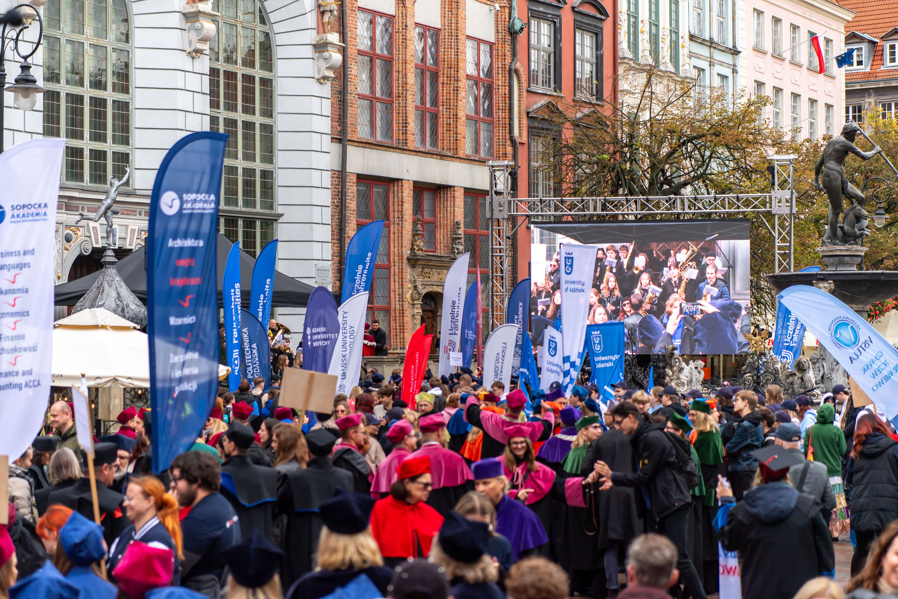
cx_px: 449
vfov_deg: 19.5
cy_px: 300
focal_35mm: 70
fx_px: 1746
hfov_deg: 28.8
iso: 100
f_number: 2.8
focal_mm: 70
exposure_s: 1/500
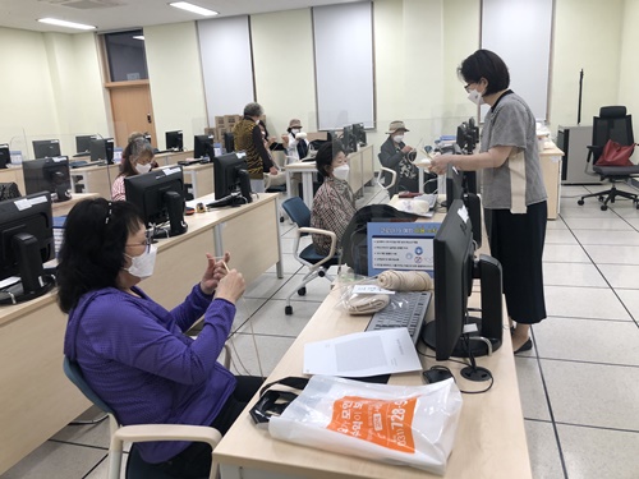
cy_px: 240
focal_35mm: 28
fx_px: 517
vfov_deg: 49.7
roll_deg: +3.7
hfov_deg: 63.4
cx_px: 320
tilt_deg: -13.7
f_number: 1.8
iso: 25
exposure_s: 1/30
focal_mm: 4
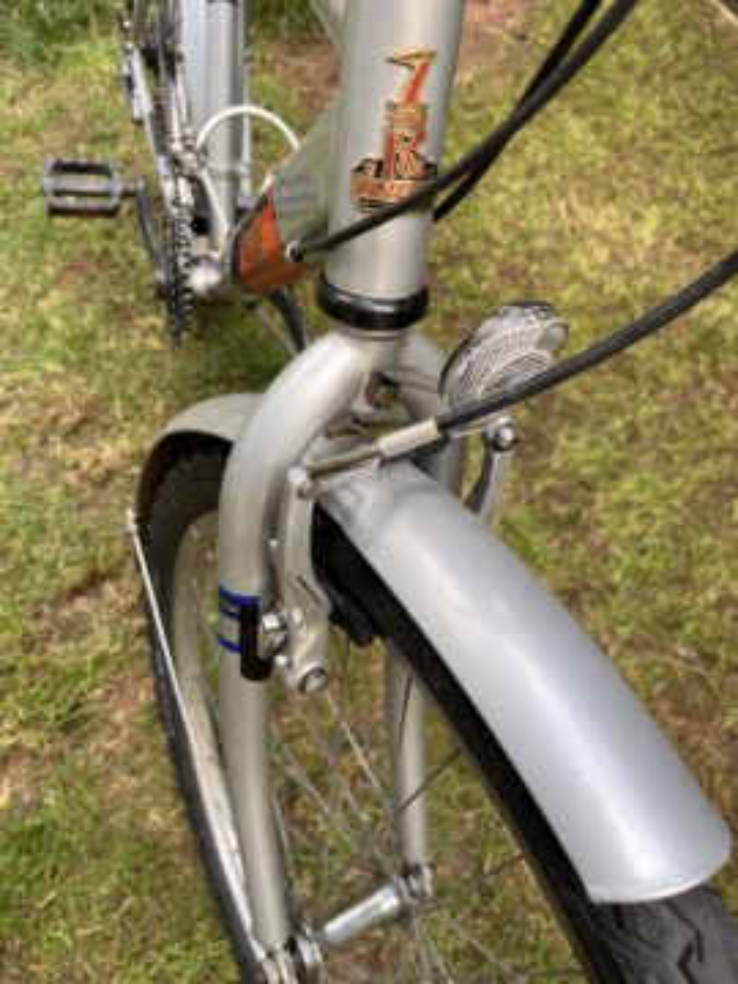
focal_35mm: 26
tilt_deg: -57.4
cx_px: 369
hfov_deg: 53.1
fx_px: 739
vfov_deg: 67.3
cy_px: 492
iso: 40
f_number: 1.6
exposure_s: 1/257
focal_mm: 5.1
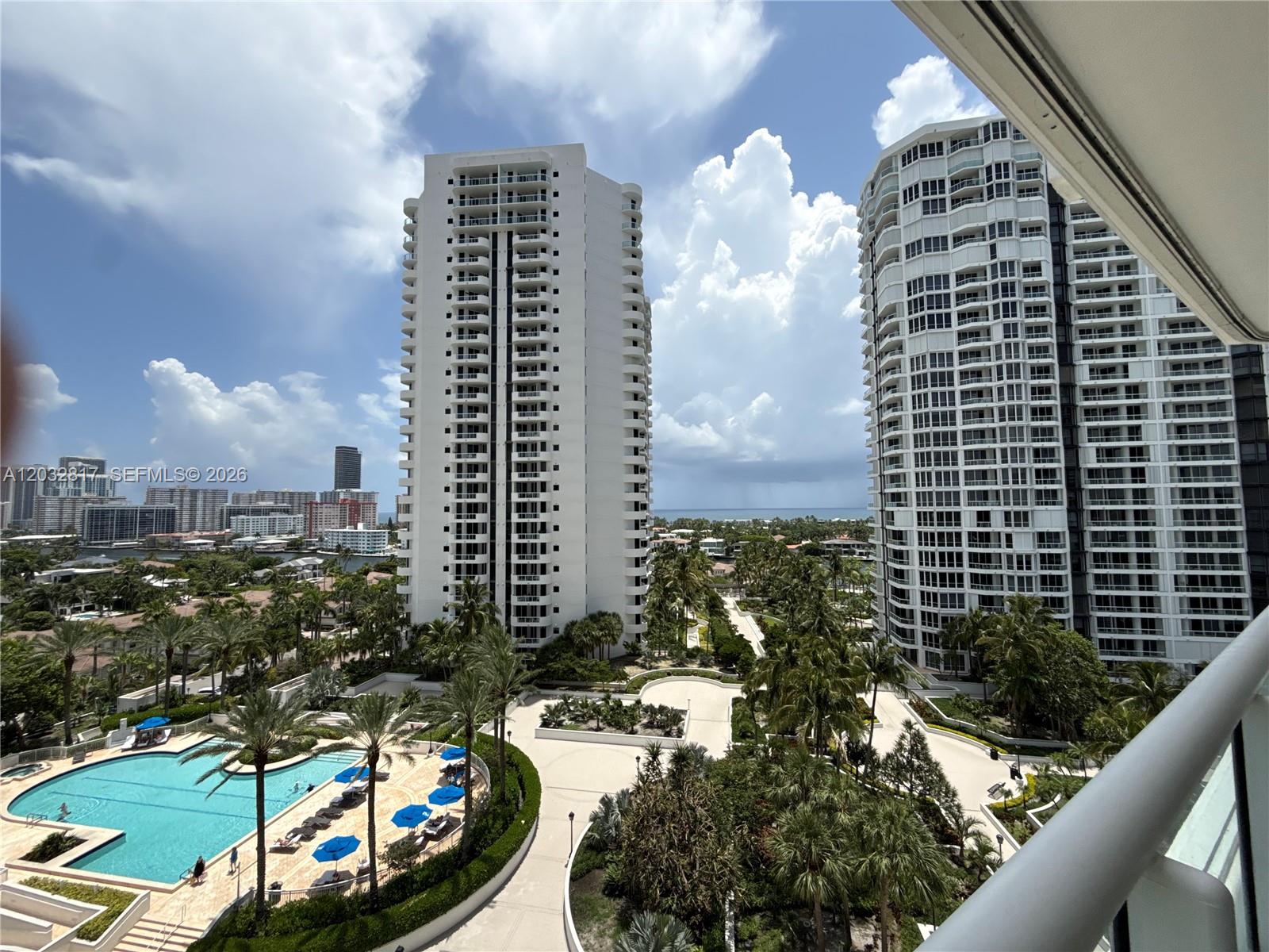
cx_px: 634
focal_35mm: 14
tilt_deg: +4.2
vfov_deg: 85.7
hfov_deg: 102.1
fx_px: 513
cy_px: 476
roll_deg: +0.9
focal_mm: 2.22
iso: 50
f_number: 2.2
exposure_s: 1/3289
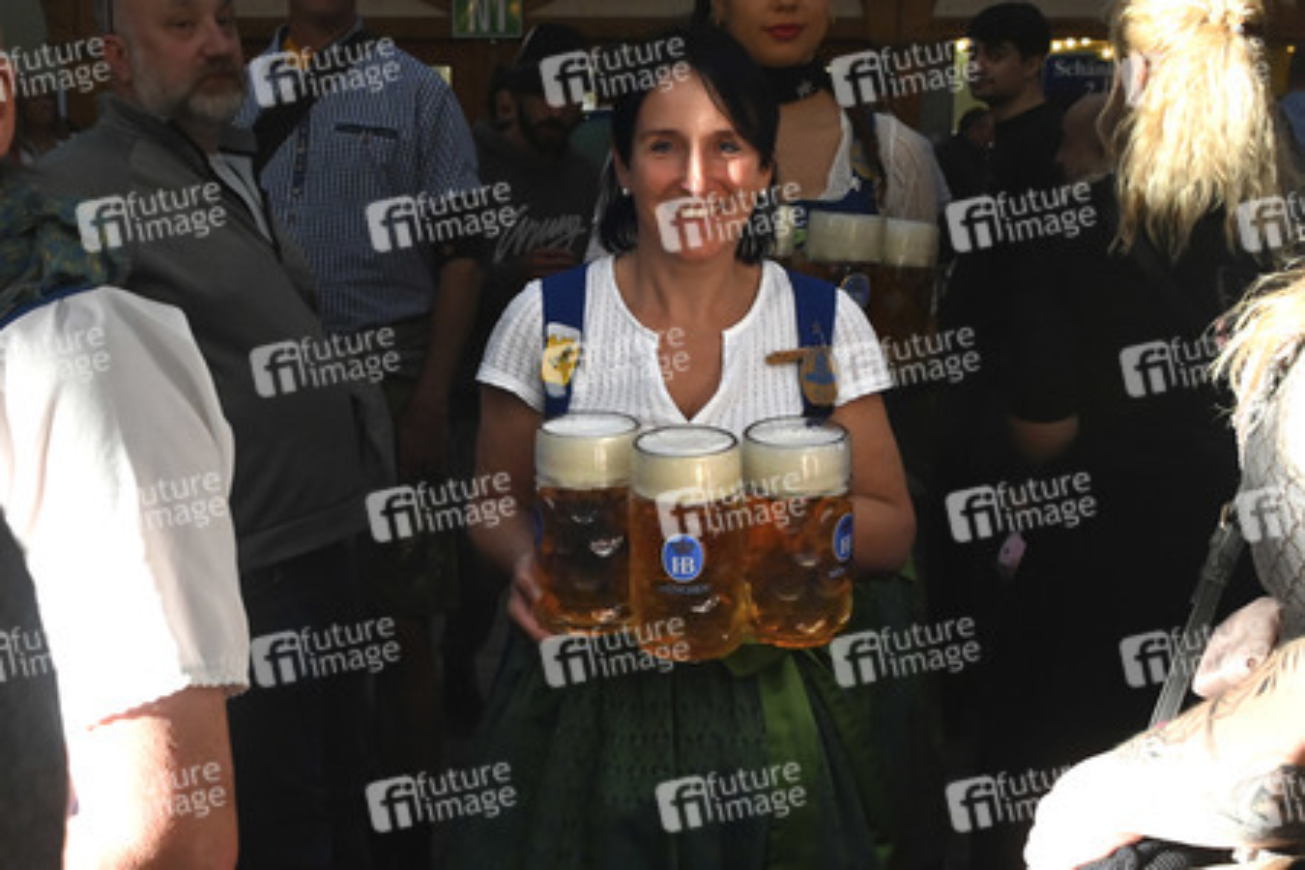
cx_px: 652
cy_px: 435
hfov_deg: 46.4
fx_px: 1522
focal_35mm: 42
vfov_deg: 31.9
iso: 5000
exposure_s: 1/400
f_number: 10
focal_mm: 28
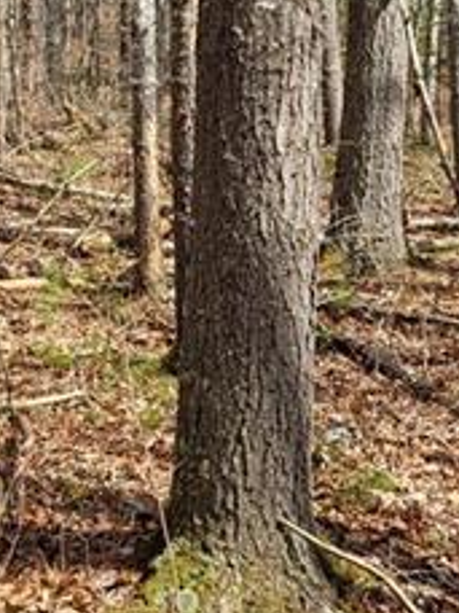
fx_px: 1432
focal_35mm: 81
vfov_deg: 24.1
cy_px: 239
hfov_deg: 18.2
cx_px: 201
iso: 40
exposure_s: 1/897
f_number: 1.8
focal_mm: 5
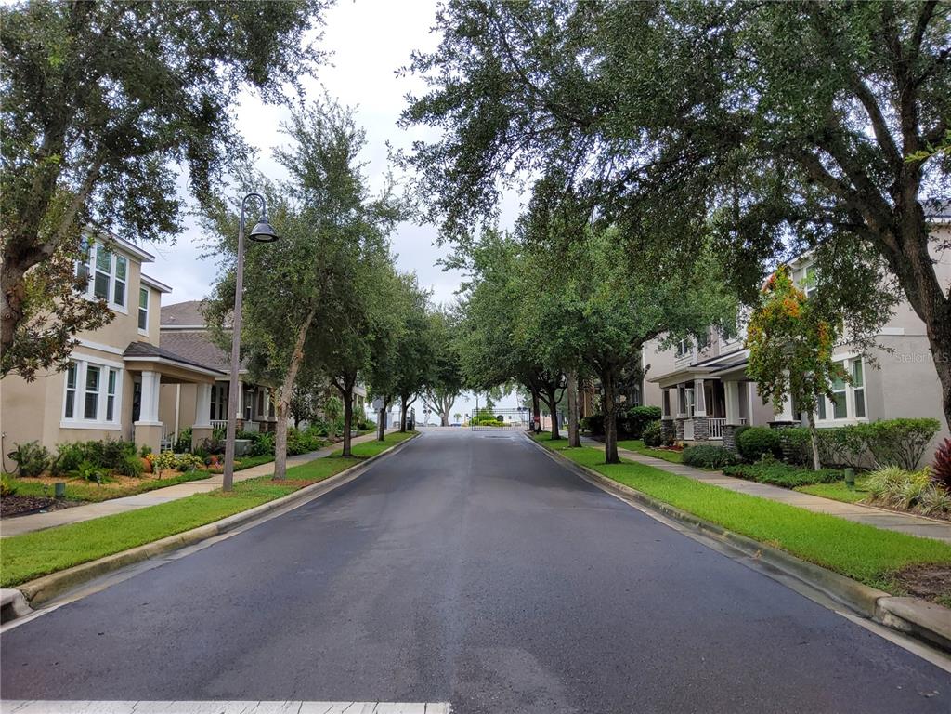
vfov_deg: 53.1
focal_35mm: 26
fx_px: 714
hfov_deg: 67.3
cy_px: 357
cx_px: 476
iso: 50
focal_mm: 3.08
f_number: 2
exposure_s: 1/192
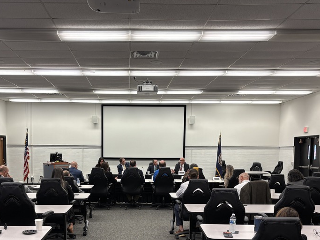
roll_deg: -0.5
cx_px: 130
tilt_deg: -5.3
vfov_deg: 36.0
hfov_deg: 47.6
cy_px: 179
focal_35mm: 39
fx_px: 360
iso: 80
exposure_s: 1/60
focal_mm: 5.96
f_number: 1.6
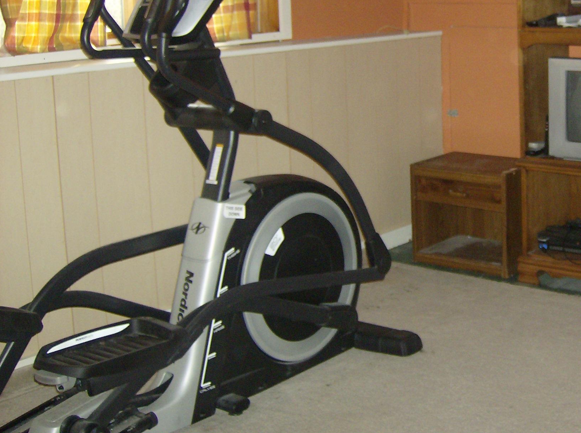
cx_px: 459
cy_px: 146
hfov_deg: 33.0
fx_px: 955
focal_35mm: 57
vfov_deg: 25.4
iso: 200
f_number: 2.8
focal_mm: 6
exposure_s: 1/60
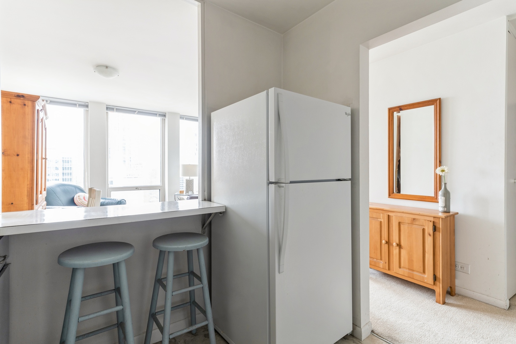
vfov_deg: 70.4
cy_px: 172
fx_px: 244
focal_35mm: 17
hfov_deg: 93.3
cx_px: 258
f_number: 8
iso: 320
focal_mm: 17
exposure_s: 1/8
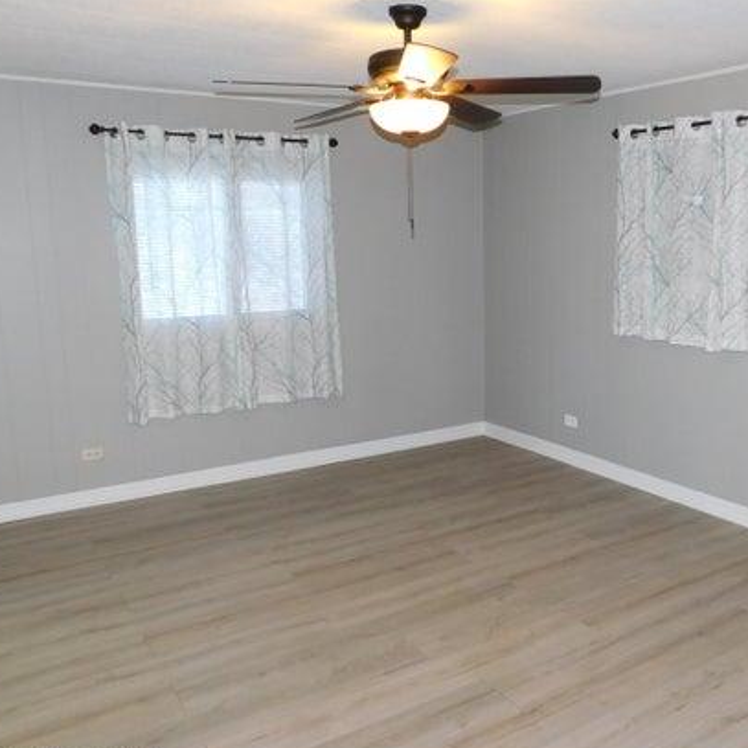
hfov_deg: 50.5
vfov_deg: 51.1
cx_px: 472
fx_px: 782
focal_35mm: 32
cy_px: 364
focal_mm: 4
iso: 200
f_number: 3
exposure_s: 1/30
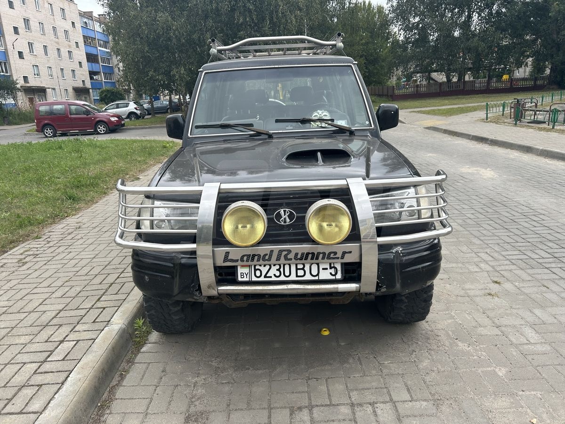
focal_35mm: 26
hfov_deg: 67.3
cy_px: 212
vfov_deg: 53.1
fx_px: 424
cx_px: 282
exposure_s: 1/1468
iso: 50
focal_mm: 5.7
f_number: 1.5
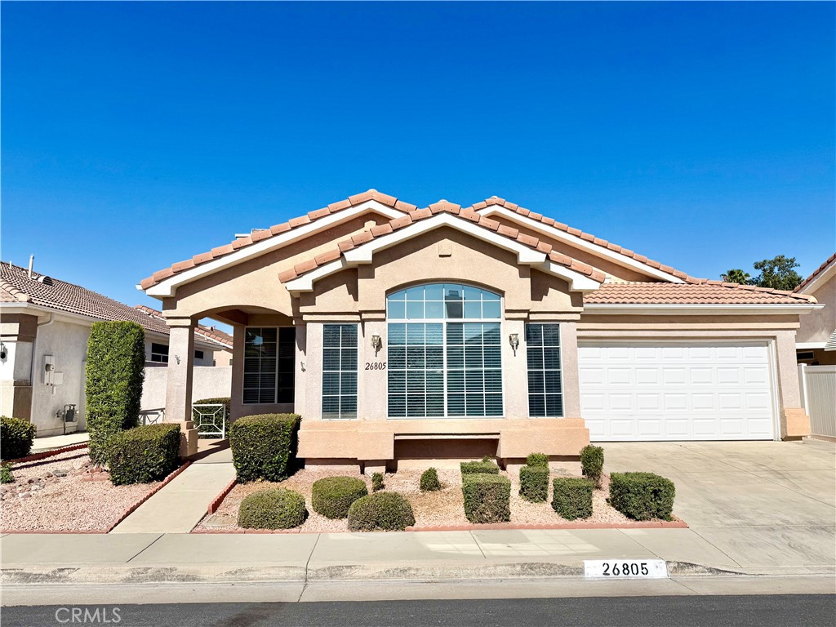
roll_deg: +0.6
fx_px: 580
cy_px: 314
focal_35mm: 24
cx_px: 418
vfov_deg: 56.8
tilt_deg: +6.1
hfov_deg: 71.6
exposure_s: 1/11905
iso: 80
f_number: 1.78
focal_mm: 6.76
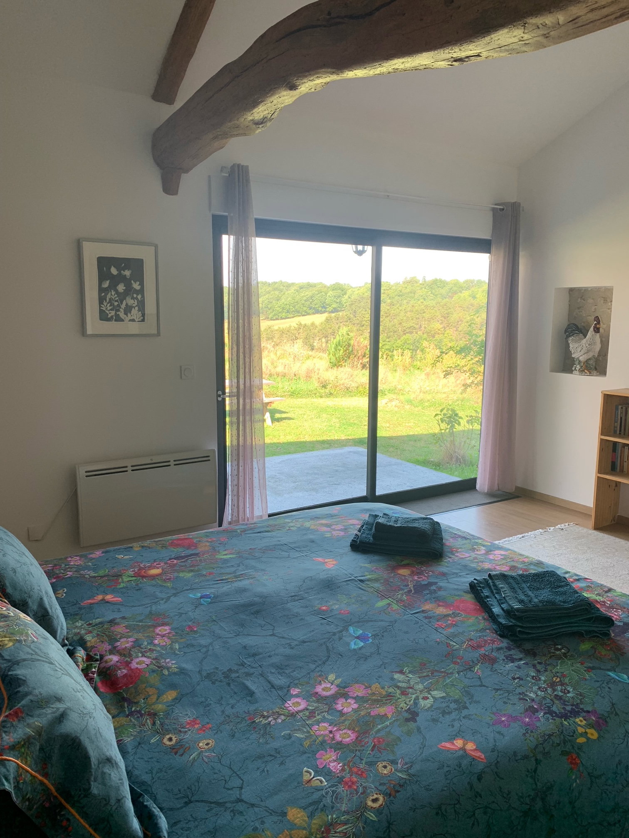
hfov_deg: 53.1
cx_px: 314
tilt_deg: -8.0
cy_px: 419
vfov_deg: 67.3
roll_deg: -0.3
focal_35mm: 26
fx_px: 630
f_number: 1.8
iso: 32
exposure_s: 1/122
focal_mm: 4.25
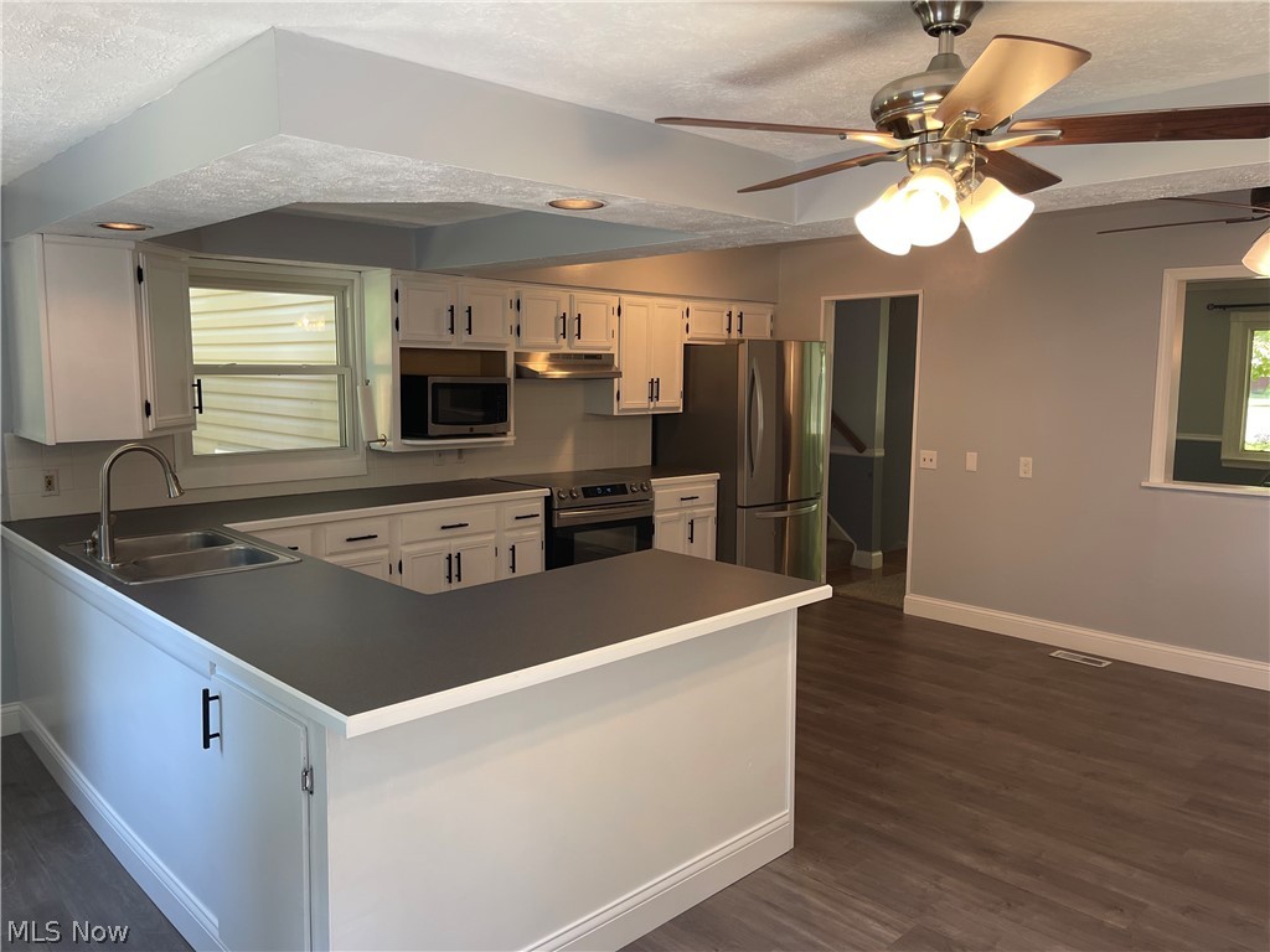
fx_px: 954
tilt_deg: -6.8
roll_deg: -1.0
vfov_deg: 53.1
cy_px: 476
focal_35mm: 26
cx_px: 635
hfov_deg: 67.3
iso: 100
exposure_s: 1/120
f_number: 1.6
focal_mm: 5.1
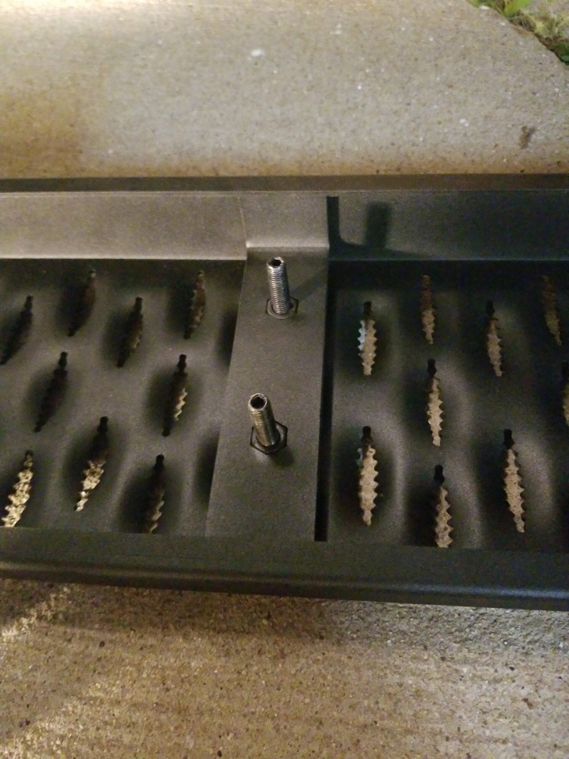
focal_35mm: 26
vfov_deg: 67.3
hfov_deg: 53.1
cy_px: 380
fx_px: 570
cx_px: 284
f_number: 1.7
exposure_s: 1/24
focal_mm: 4.25
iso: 1600
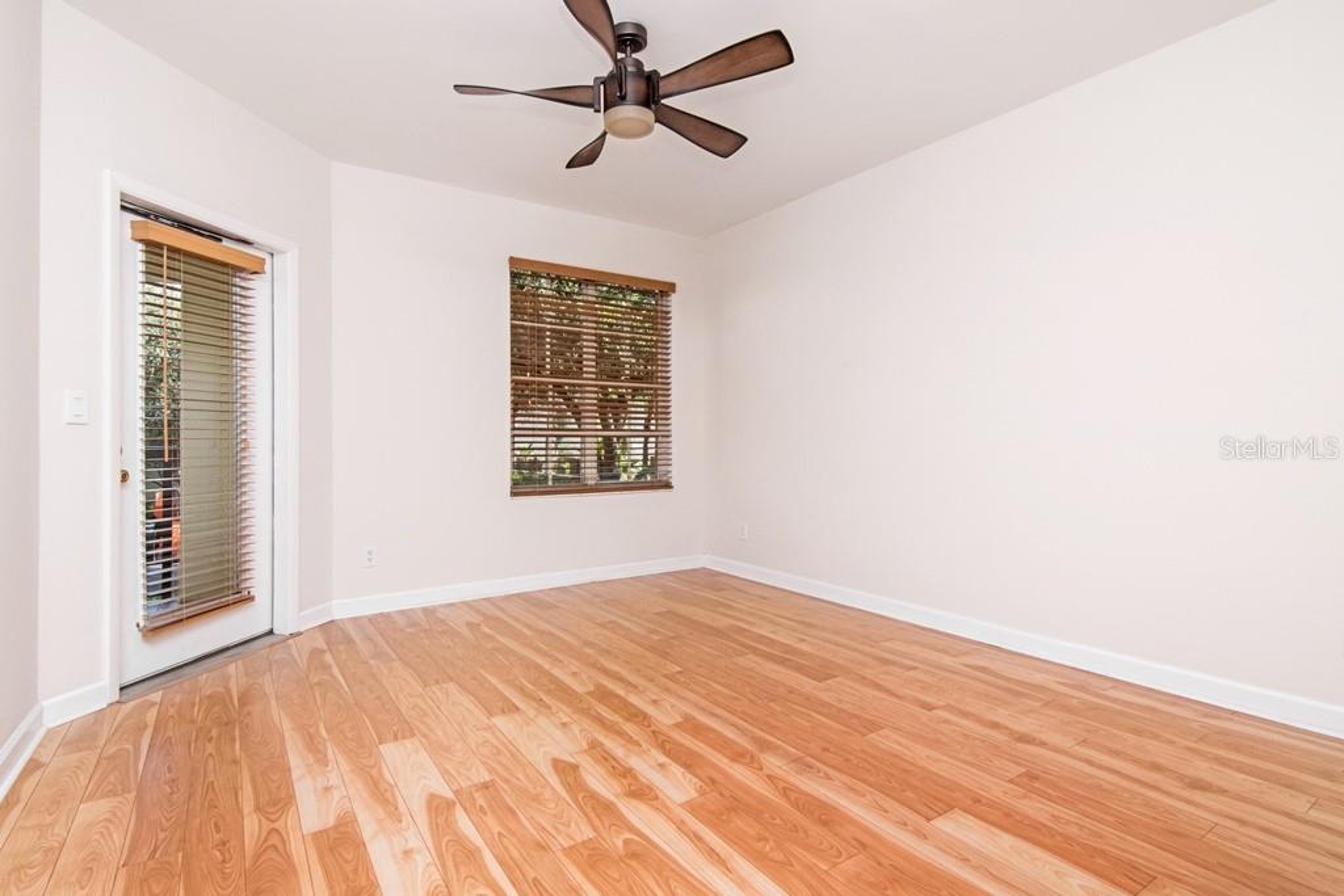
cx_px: 672
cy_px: 448
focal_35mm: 16
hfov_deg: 95.0
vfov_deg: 72.1
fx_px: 616
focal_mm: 11
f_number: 11
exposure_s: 1/200
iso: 1000
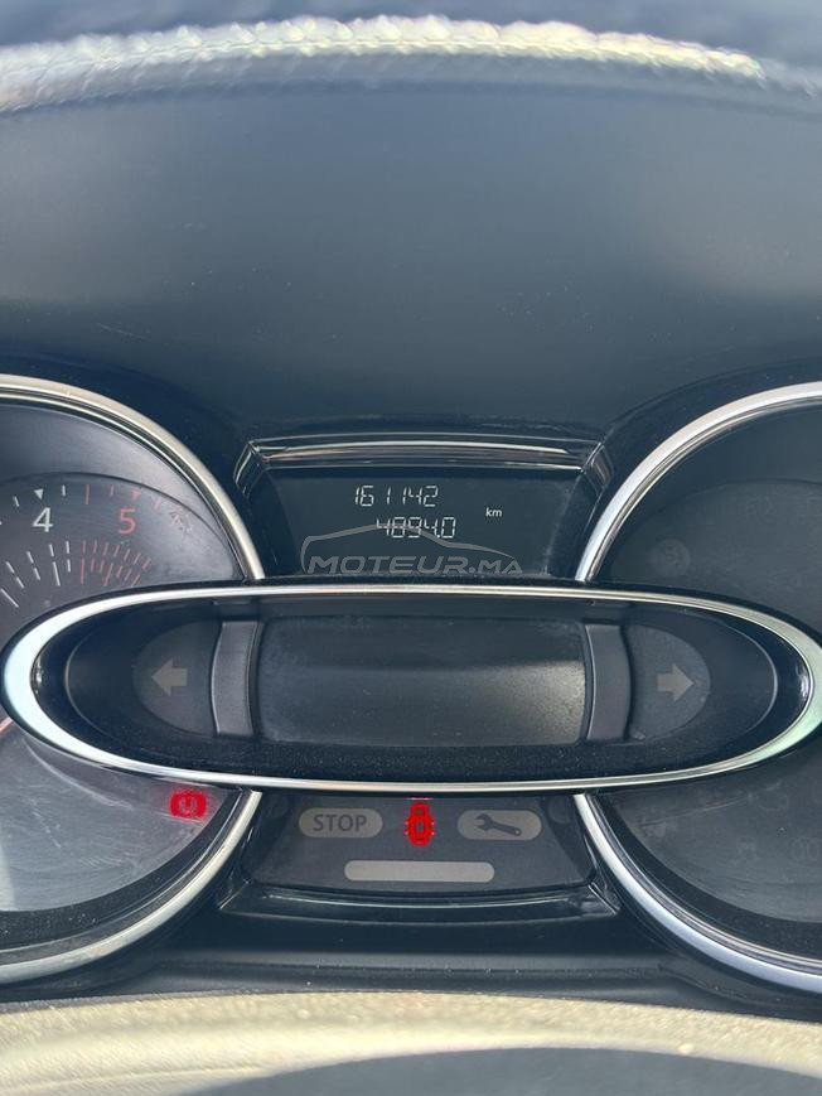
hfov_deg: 30.3
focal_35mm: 48
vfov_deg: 39.7
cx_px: 411
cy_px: 548
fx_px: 1519
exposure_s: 1/82
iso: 100
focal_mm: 6.76
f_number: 1.78
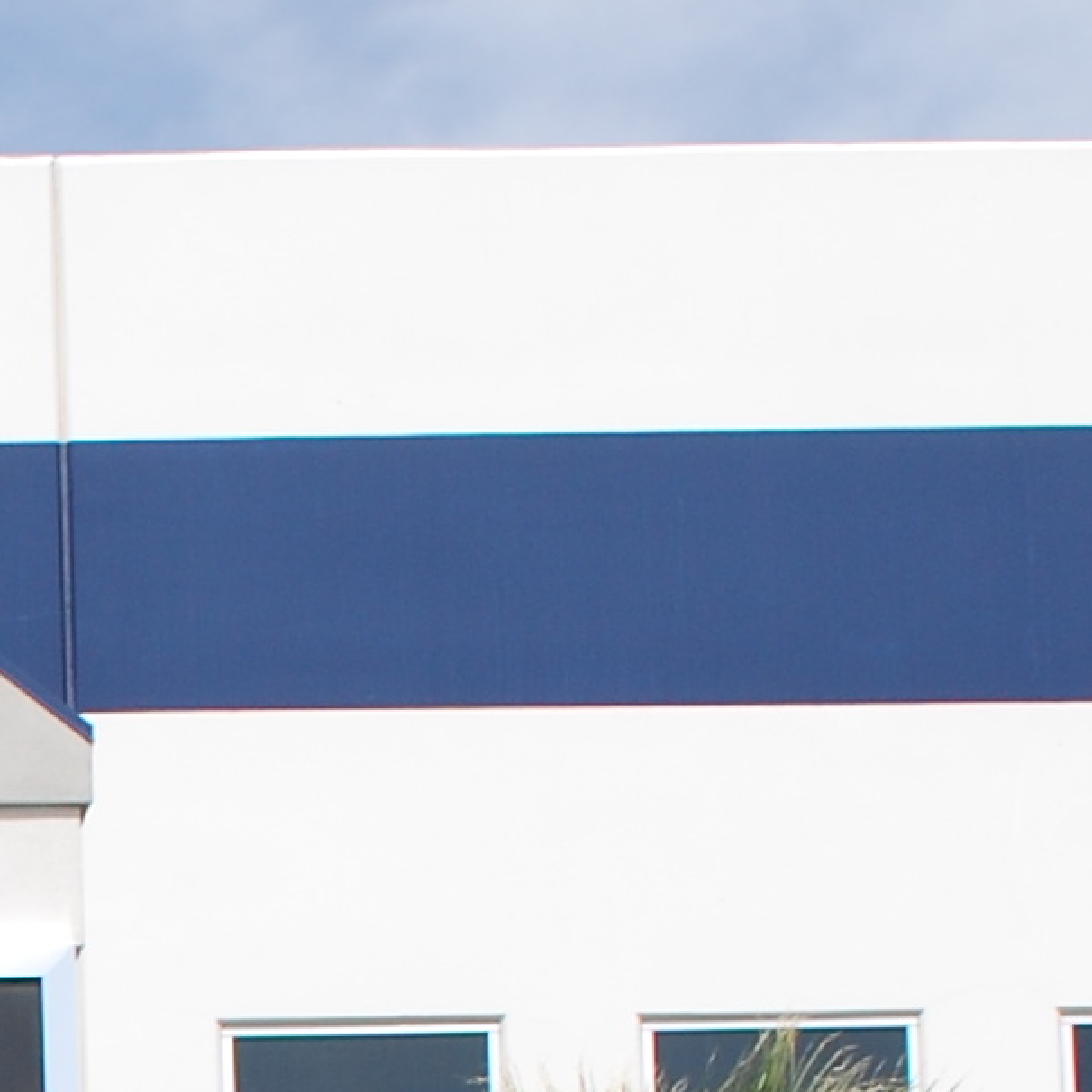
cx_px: -833
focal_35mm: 163
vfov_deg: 10.2
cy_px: 1881
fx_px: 5818
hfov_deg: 10.2
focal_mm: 20
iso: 110
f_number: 10
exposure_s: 1/250
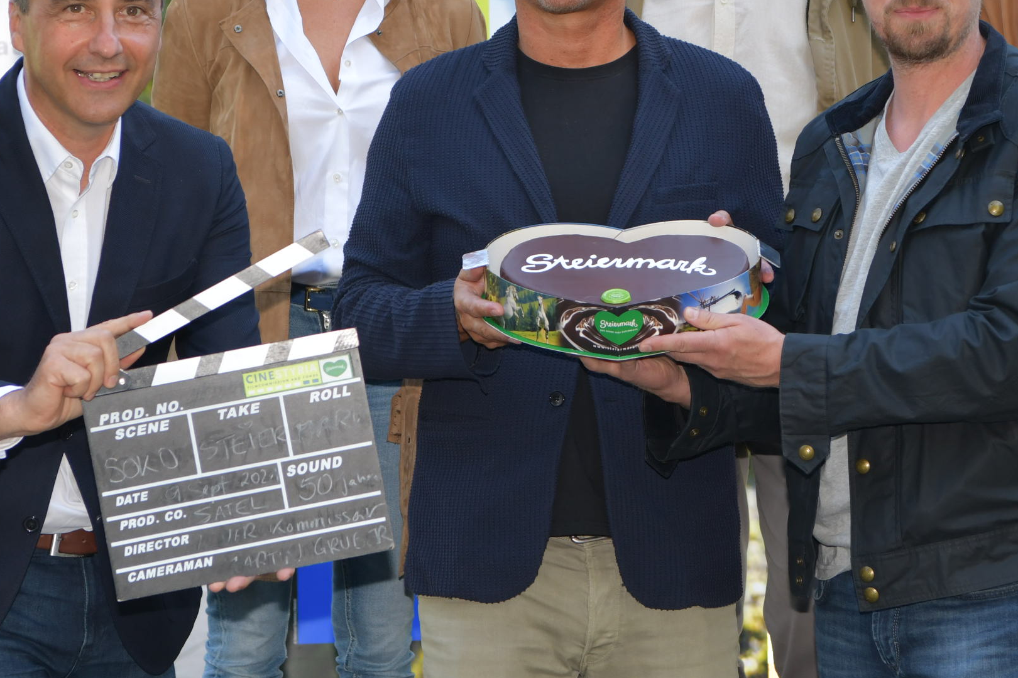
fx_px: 4468
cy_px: 179
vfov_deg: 8.7
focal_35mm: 158
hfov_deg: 13.0
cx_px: 574
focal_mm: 62
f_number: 4
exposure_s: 1/250
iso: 320
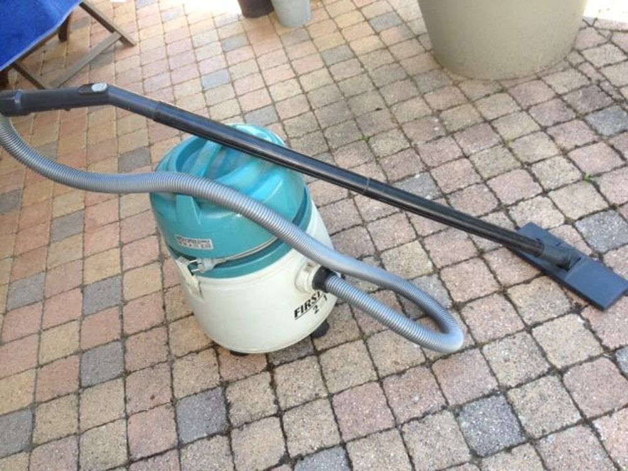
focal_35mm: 35
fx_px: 635
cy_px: 236
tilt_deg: -48.4
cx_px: 314
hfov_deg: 52.6
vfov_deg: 40.7
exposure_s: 1/120
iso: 50
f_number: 2.4
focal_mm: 4.28
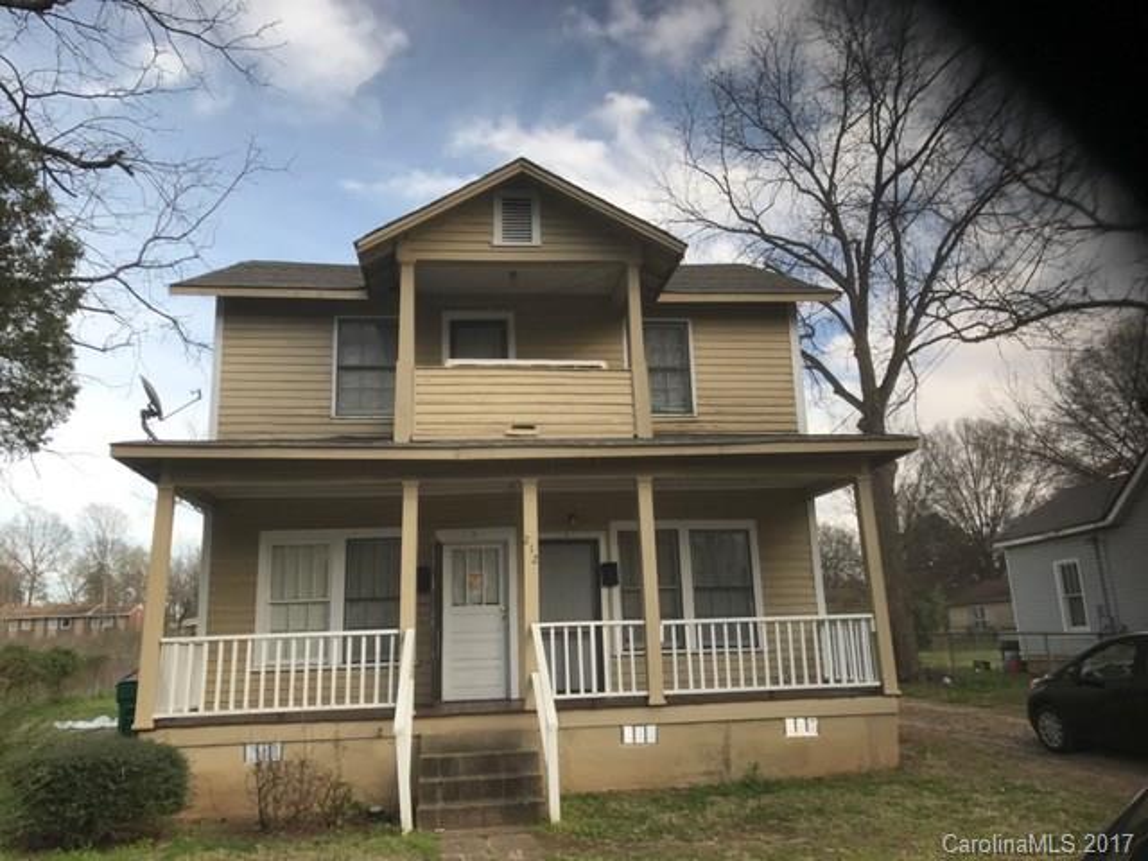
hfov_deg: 63.4
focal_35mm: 28
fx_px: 929
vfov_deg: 49.7
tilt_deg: +12.0
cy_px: 430
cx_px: 574
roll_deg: +0.1
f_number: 1.8
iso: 20
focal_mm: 3.99
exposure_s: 1/647
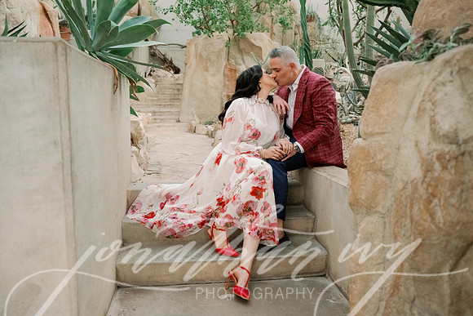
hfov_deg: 58.2
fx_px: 425
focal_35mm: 32
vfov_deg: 40.8
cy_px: 158
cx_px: 250
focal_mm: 29.5
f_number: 2.8
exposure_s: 1/200
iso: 5000
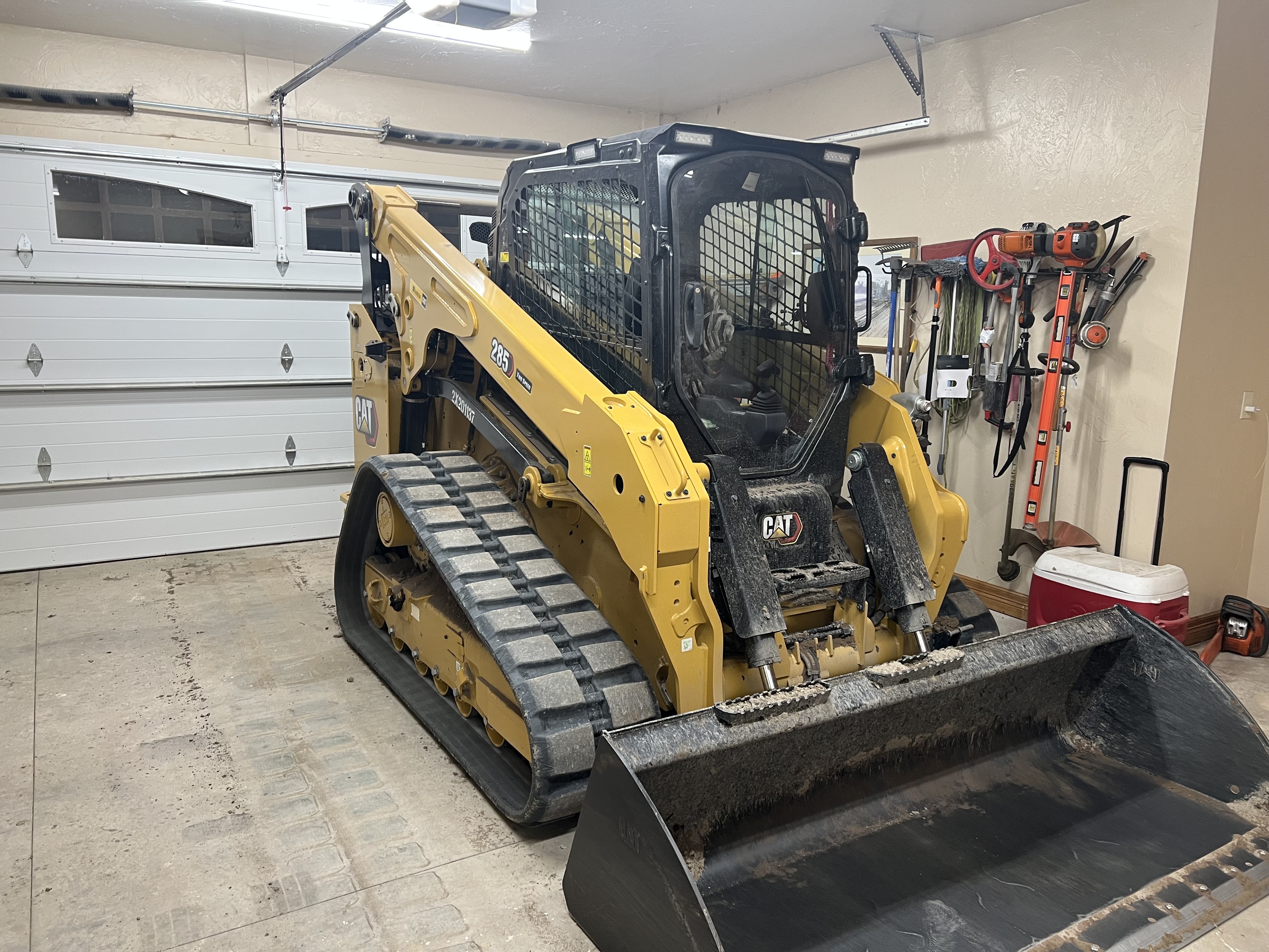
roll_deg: +0.4
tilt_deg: -11.4
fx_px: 953
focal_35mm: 26
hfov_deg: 67.3
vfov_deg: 53.1
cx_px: 634
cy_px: 476
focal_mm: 5.7
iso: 80
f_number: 1.5
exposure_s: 1/60
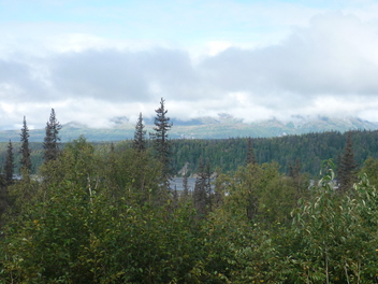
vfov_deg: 24.4
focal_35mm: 60
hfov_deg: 32.1
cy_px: 160
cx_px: 219
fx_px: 655
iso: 80
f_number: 2.8
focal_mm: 5.5
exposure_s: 1/800
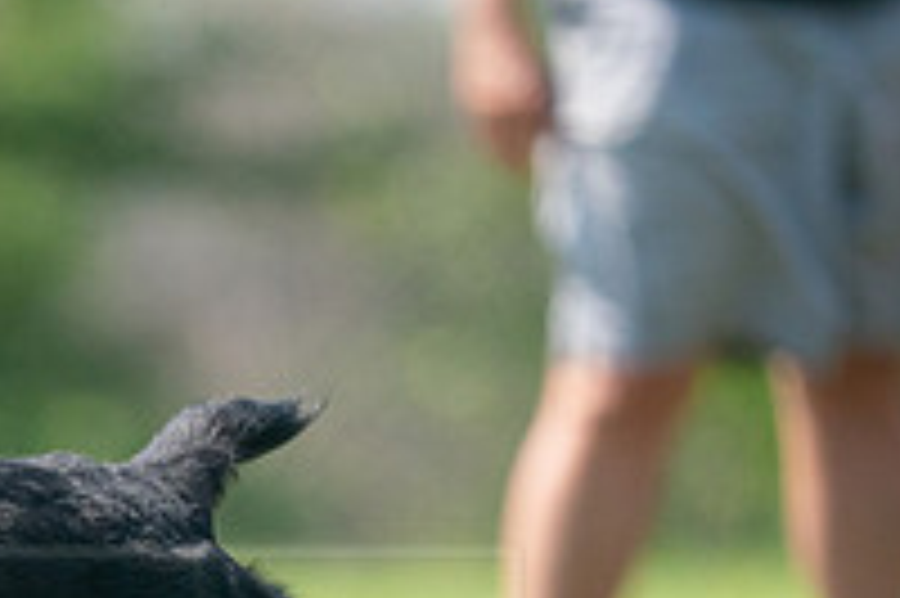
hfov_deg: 1.5
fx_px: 35195
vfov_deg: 1.0
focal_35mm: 1409
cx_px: -220
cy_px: 771
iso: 2000
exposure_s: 1/4000
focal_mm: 485
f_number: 6.3
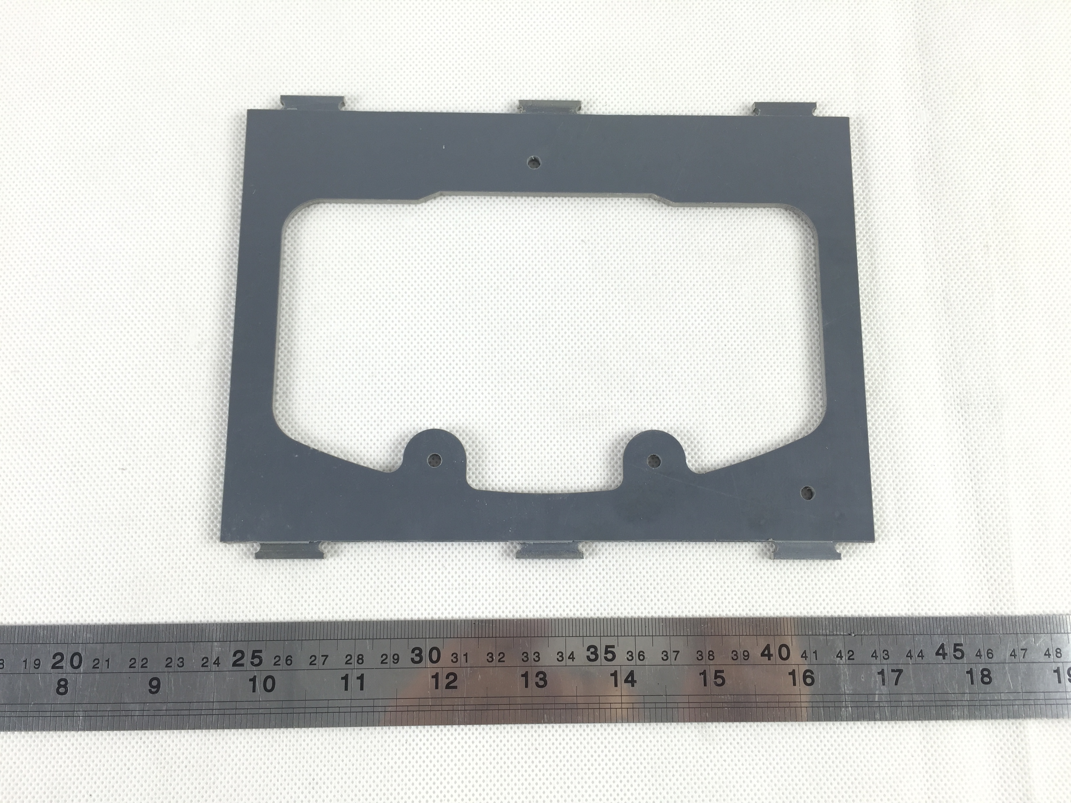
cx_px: 536
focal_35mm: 29
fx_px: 897
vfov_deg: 48.2
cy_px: 402
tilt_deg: -78.9
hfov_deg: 61.7
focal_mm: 4.15
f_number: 2.2
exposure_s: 1/50
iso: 32
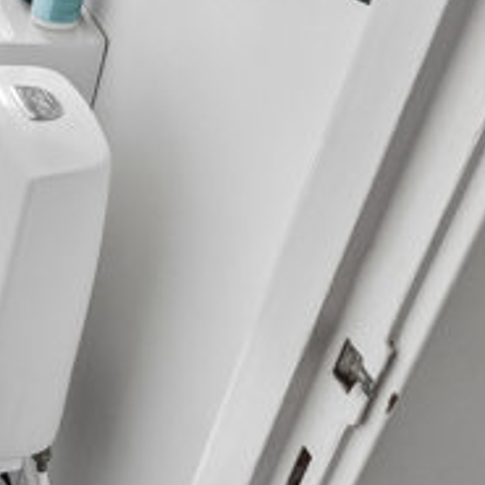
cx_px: -304
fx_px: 1046
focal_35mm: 66
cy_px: 117
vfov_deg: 25.8
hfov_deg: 20.8
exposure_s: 1/5
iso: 400
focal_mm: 12
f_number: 10
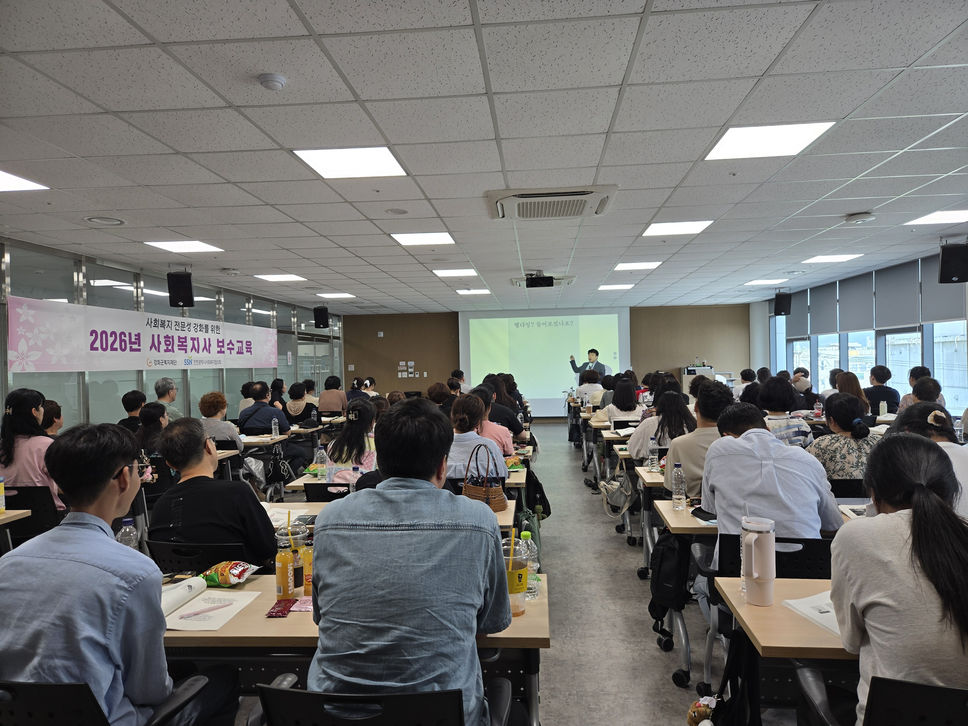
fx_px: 643
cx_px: 484
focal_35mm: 23
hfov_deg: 73.9
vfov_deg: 58.9
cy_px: 363
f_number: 1.8
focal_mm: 5.4
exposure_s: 1/120
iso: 32
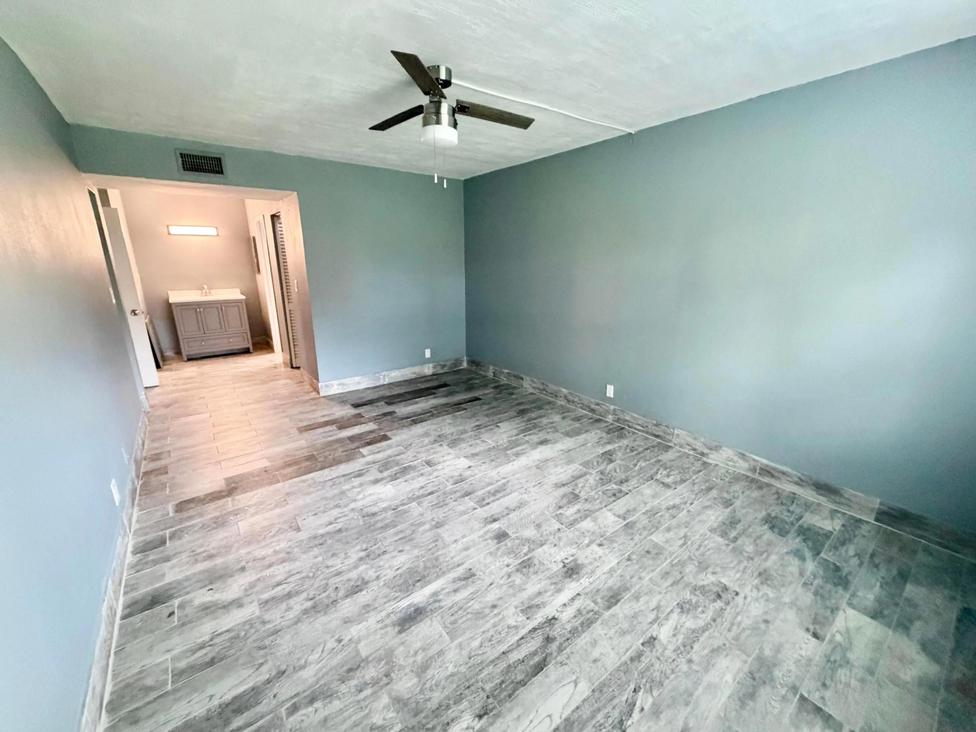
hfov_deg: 102.1
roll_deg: +0.5
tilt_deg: -16.0
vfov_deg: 85.7
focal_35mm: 14
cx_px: 488
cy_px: 366
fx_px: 395
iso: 640
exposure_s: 1/60
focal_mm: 2.22
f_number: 2.2
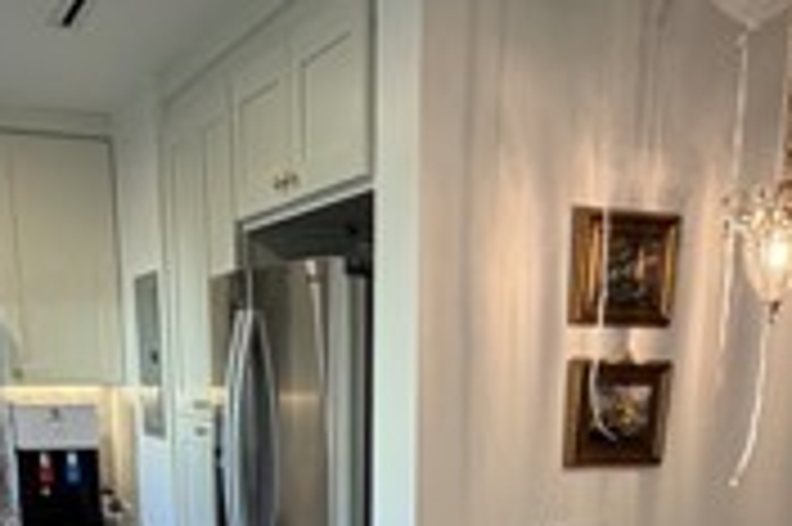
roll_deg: -0.4
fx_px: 1165
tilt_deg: -16.9
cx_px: 423
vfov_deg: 22.3
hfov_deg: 37.5
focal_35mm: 53
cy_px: 719
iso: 160
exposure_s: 1/120
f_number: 2.2
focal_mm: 2.22
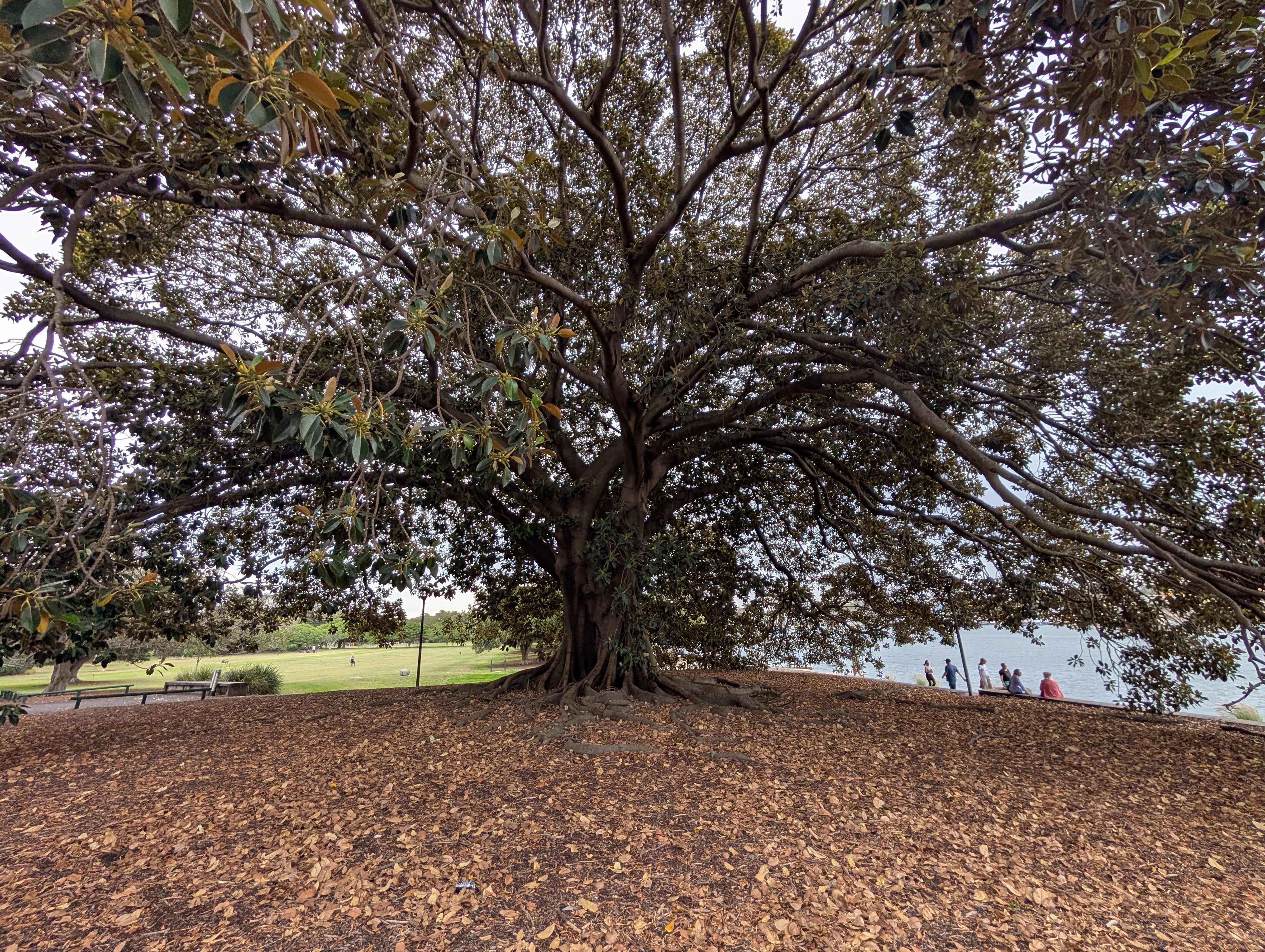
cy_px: 476
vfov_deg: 94.6
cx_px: 632
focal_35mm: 12
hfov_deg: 110.5
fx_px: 439
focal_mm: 2.02
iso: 48
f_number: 1.7
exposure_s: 1/240
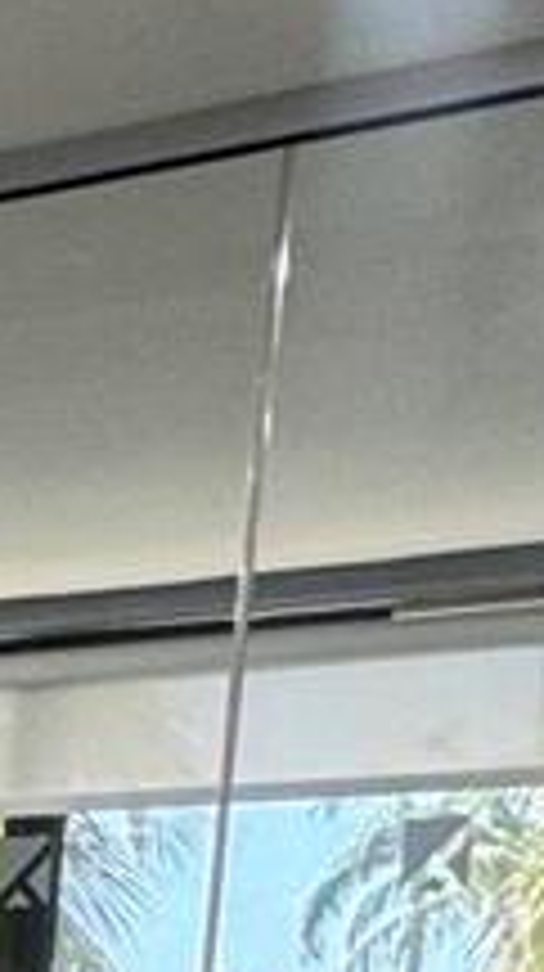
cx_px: -1443
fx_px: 2907
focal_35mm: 113
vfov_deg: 16.5
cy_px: 1638
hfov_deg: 8.0
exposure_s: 1/120
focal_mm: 2.22
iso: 125
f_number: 2.2
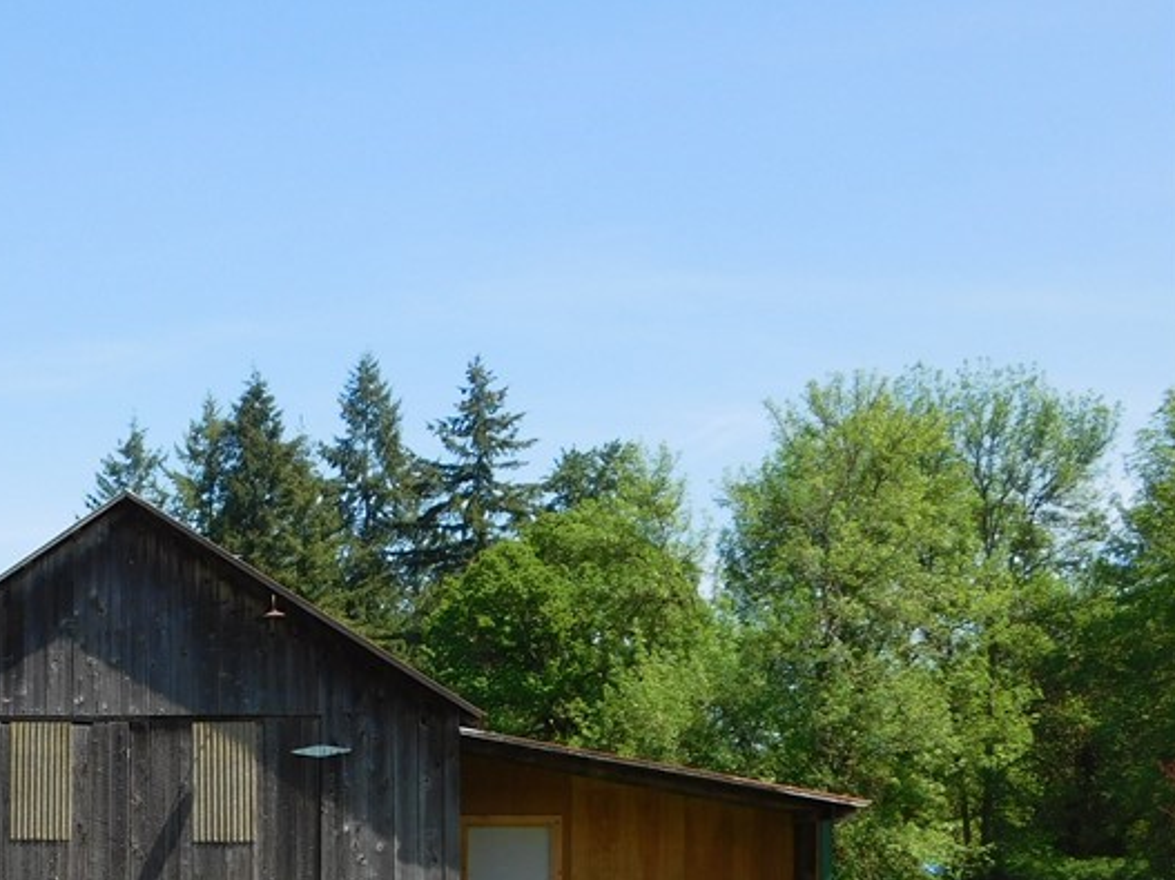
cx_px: 45
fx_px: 2376
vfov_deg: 20.5
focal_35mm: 70
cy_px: 813
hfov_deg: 26.5
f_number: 3.5
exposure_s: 1/1000
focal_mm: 6.3
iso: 125
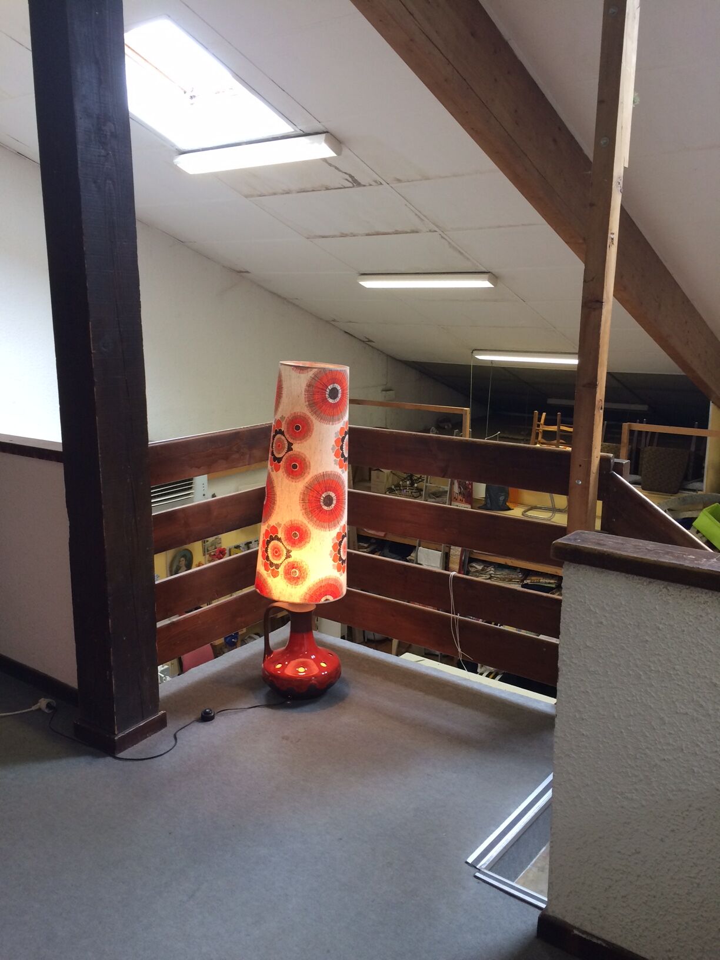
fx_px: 804
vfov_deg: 61.7
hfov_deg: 48.2
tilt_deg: -10.8
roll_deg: +1.5
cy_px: 480
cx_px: 360
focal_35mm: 29
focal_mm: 4.15
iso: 64
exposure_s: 1/33
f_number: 2.2
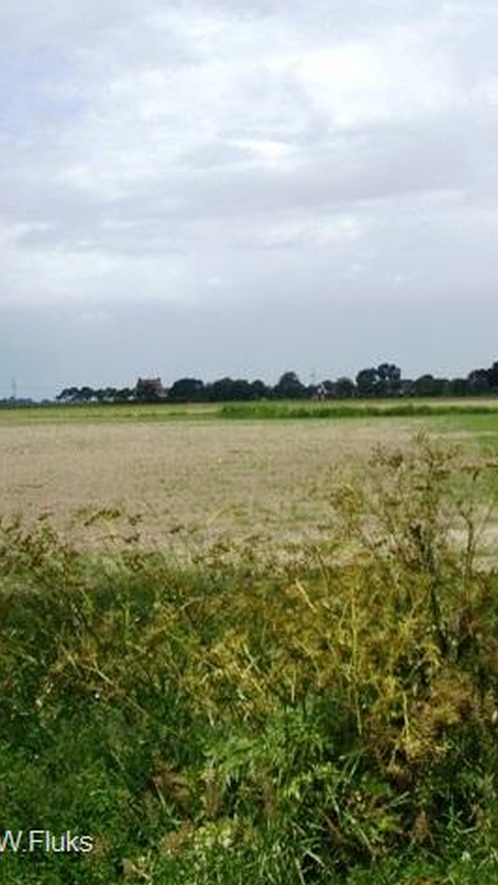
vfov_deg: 37.2
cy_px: 442
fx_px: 1315
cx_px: 520
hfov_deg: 20.6
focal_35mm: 56
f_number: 8
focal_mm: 7.9
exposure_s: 1/200
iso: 64
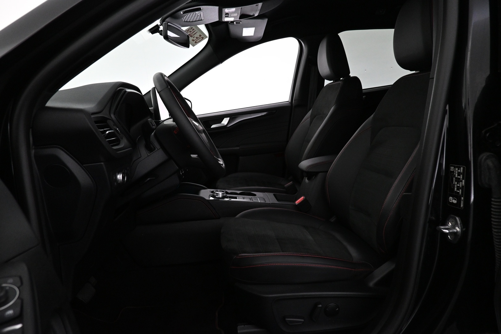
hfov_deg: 73.7
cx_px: 250
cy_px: 167
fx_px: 334
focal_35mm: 24
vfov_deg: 53.1
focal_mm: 16
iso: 2200
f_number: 5.6
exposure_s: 1/30
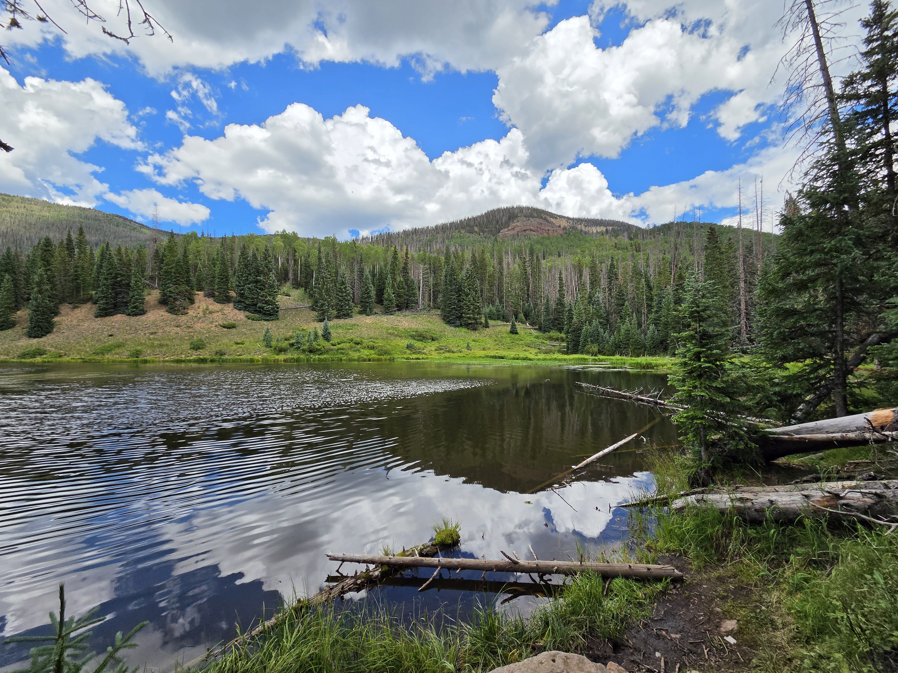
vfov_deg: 89.9
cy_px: 336
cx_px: 449
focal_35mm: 13
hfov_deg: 106.2
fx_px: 337
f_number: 2.2
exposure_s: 1/3282
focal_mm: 2.2
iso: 100
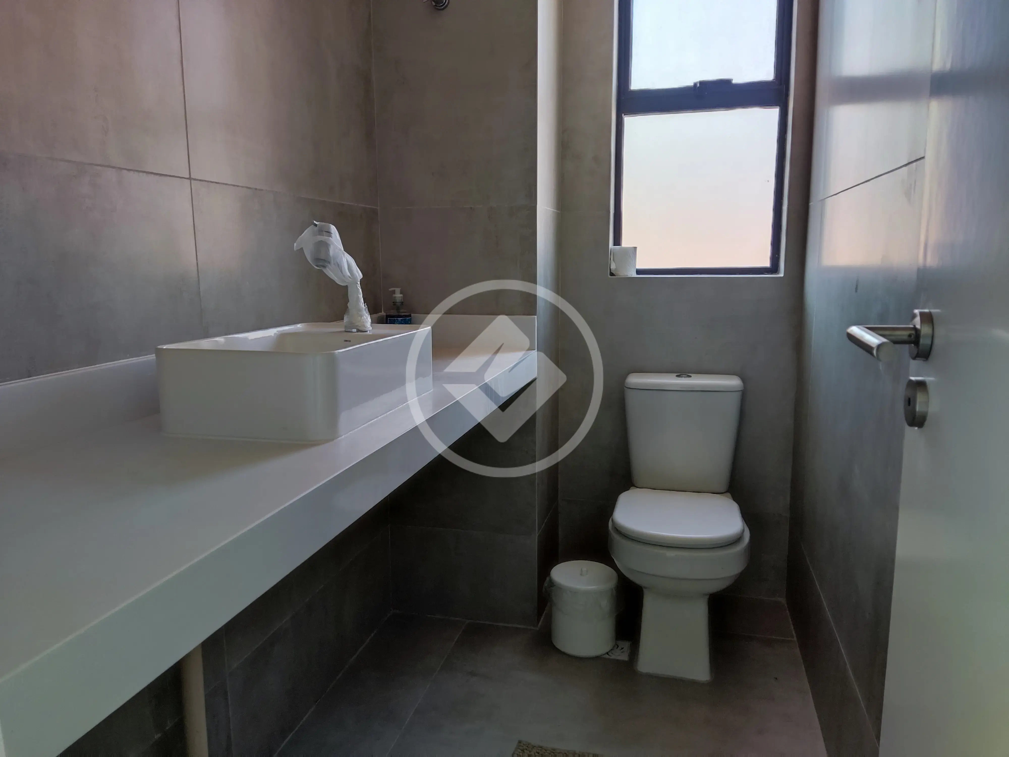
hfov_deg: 69.4
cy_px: 378
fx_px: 729
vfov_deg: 54.9
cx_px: 504
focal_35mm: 25
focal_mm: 4.71
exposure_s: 1/60
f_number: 1.79
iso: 310
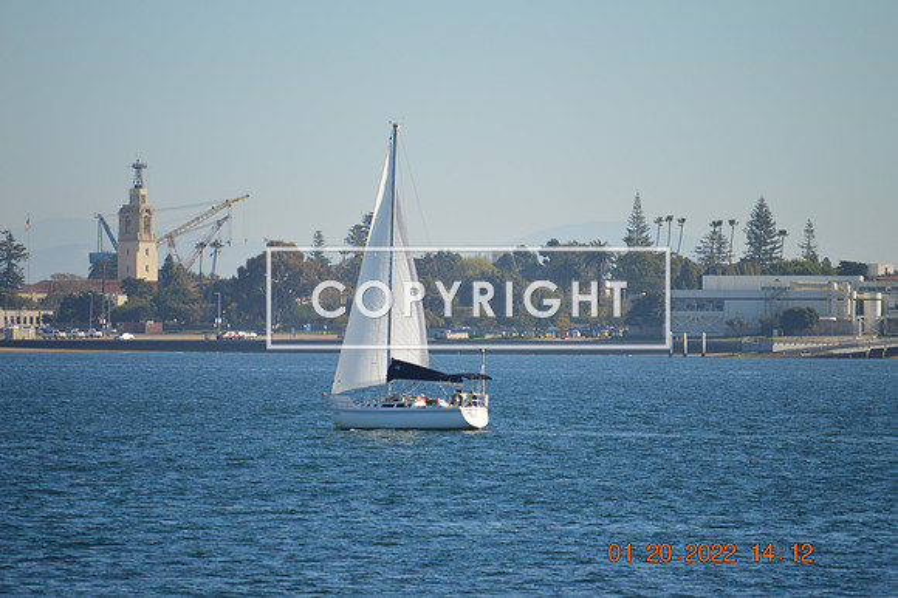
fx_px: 7479
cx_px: 449
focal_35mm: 300
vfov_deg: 4.6
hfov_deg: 6.9
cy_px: 299
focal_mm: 200
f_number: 5.6
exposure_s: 1/500
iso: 110
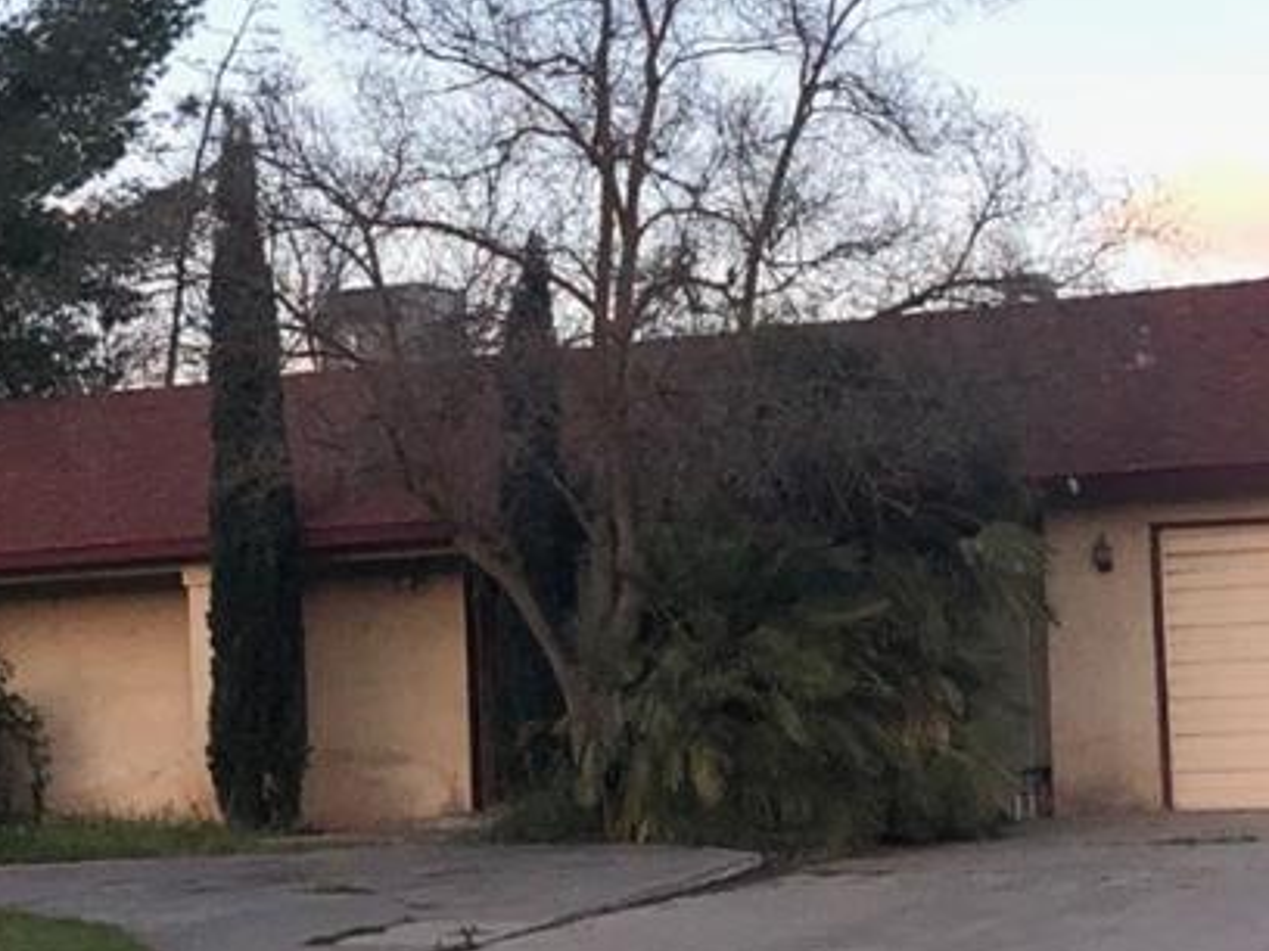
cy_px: 628
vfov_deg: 14.3
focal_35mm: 103
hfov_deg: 18.9
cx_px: 274
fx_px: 3776
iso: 20
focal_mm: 4
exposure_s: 1/1185
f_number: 1.8
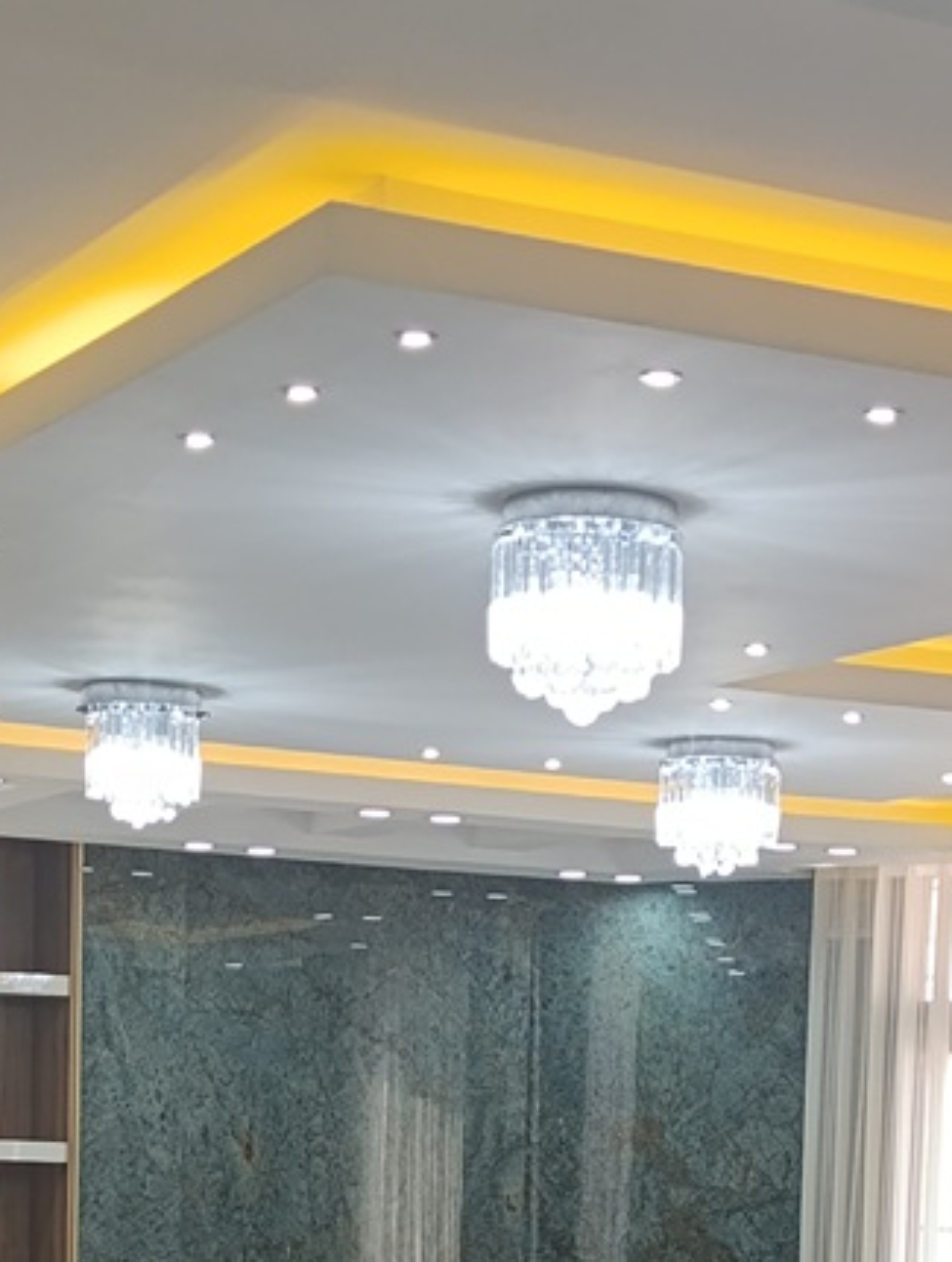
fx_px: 3106
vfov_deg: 21.7
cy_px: 1422
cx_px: 404
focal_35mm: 85
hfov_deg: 17.4
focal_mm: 6.14
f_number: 1.6
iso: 250
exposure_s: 1/100
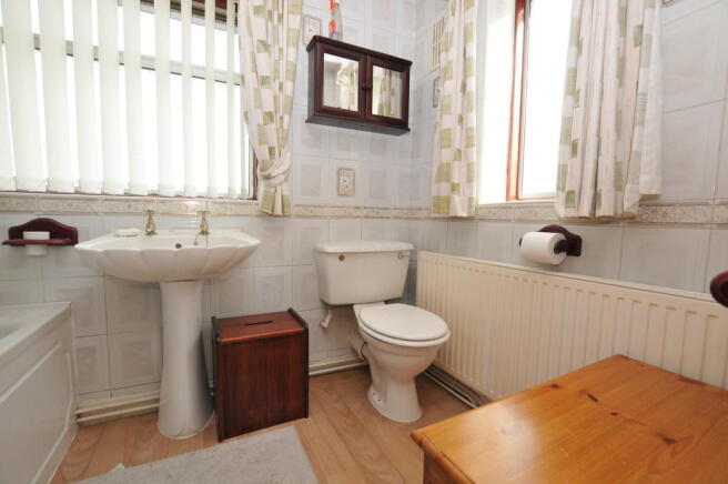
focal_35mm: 15
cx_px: 364
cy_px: 242
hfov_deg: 100.4
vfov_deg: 77.2
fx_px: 303
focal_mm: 10
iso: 200
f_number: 5
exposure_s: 1/80
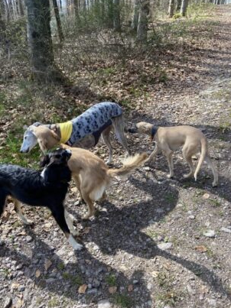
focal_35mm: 31
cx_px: 100
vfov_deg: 58.3
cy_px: 162
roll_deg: +0.9
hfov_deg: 45.3
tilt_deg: -24.3
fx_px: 276
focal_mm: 4.25
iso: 32
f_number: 1.8
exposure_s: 1/571
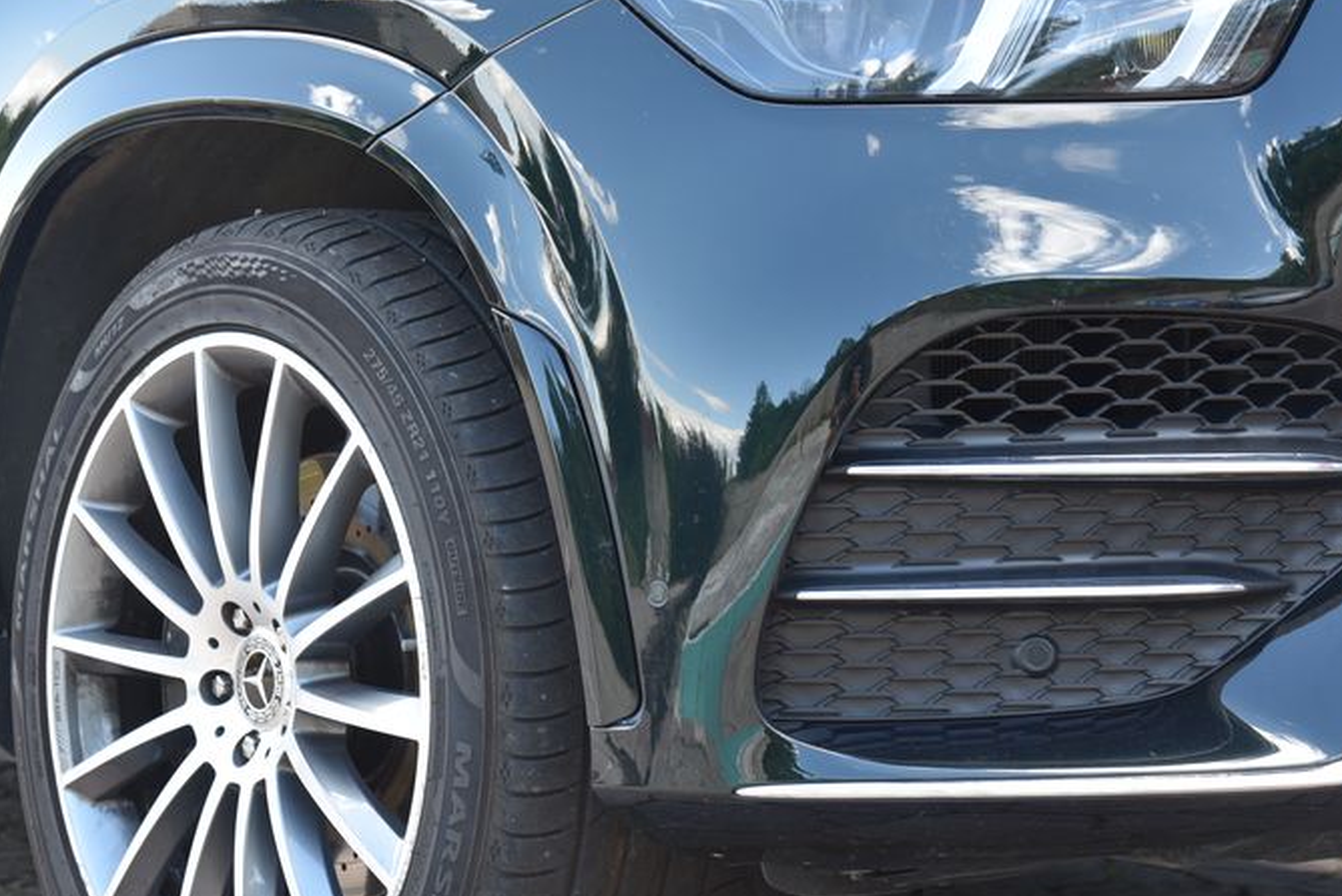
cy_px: 377
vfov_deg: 13.6
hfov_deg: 20.2
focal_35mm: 101
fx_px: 3767
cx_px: 506
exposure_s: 1/125
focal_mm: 66
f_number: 5.6
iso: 500
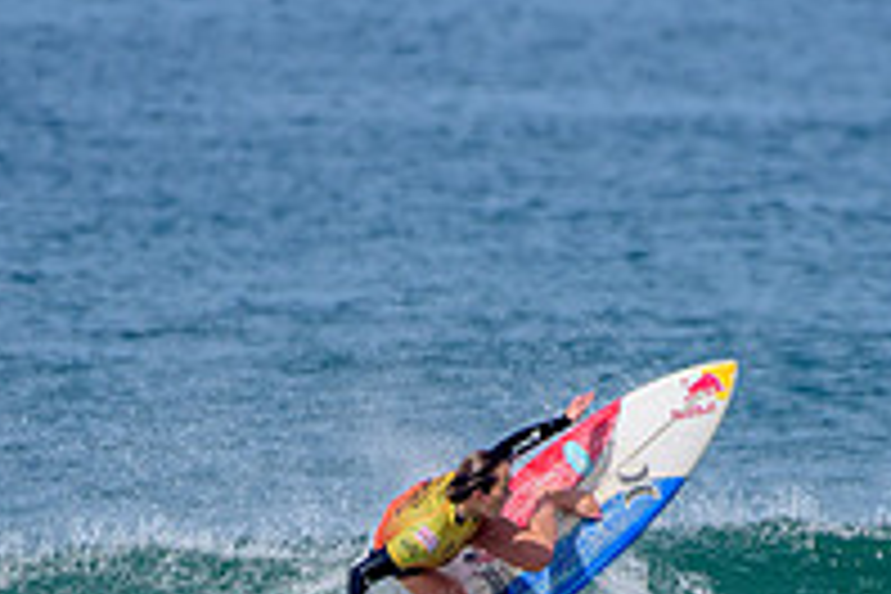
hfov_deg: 1.4
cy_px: 745
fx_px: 36157
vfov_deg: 0.9
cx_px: 441
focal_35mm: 1461
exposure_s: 1/2500
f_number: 6.3
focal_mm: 500
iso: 250
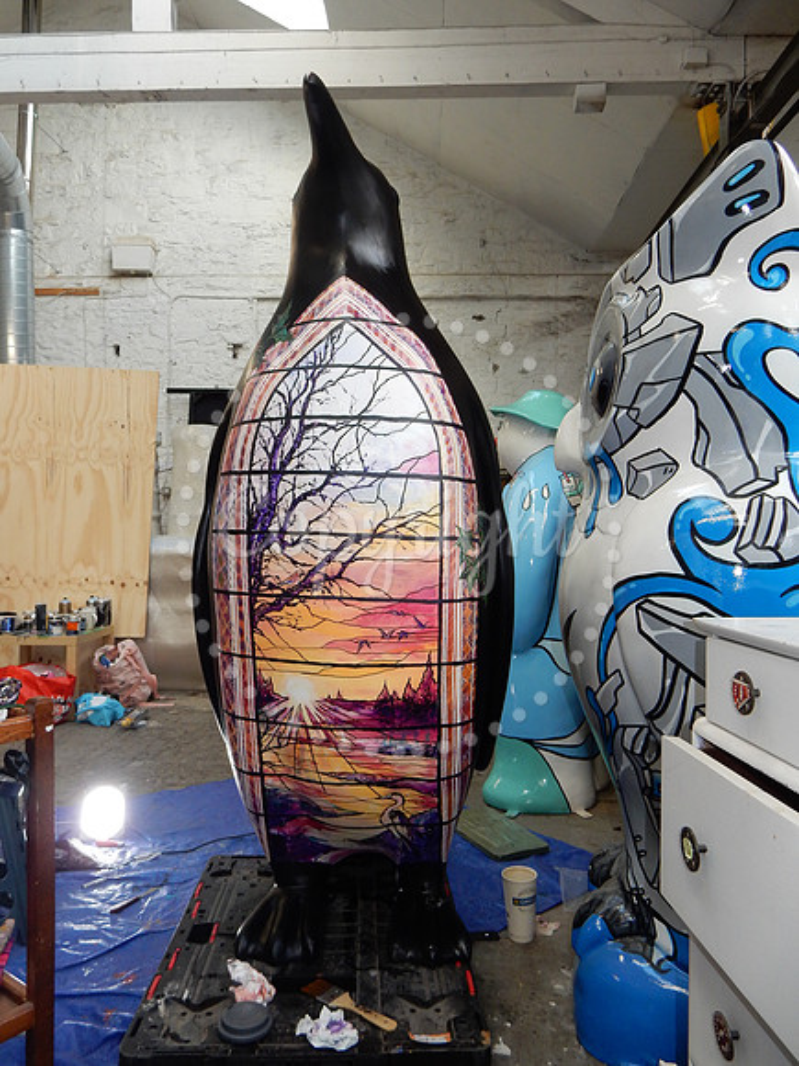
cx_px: 400
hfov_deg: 54.9
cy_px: 533
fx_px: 769
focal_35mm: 25
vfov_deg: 69.4
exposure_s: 1/30
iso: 160
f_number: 3.7
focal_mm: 4.5
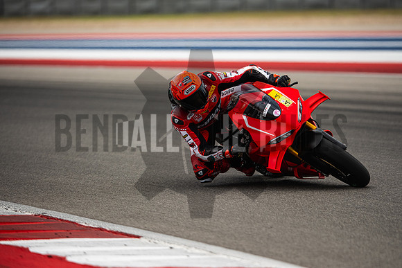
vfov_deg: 4.6
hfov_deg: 6.9
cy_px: 134
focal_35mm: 300
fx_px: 3351
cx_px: 201
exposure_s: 1/4000
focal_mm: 200
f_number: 2
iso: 320
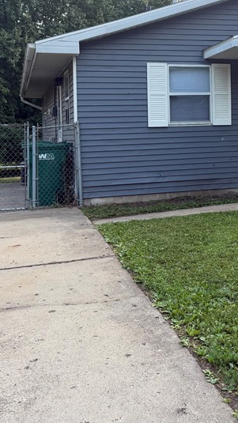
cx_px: 214
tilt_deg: +3.5
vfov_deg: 40.5
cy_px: 124
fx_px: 561
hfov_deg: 23.3
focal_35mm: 50
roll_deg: +2.2
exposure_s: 1/1385
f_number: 1.78
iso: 100
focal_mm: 6.76
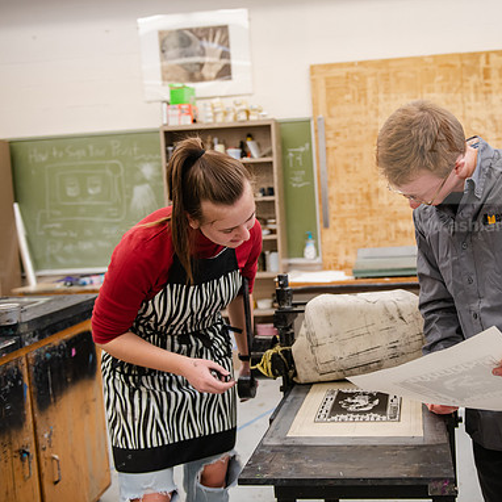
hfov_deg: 41.3
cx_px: 339
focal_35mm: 40
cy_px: 253
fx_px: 656
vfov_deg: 41.9
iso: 640
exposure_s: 1/200
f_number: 3.2
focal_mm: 31
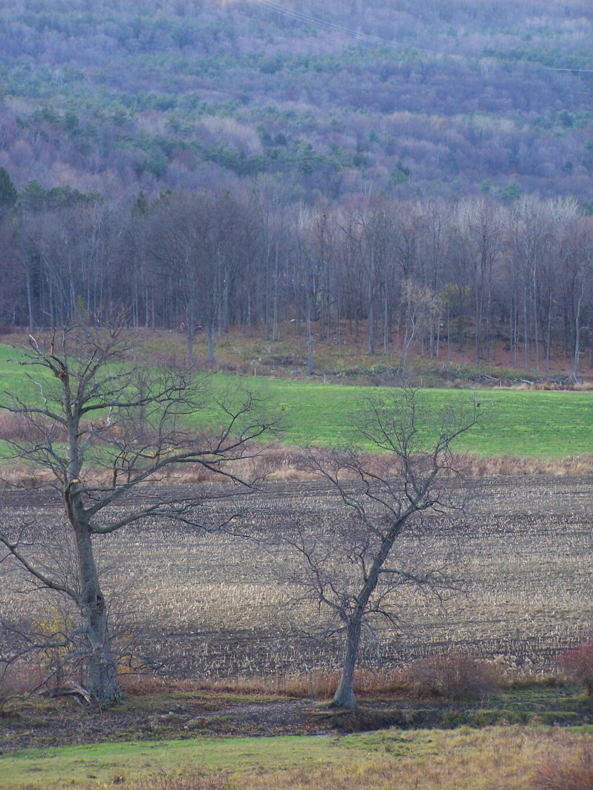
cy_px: 395
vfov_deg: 11.6
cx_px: 295
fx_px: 3882
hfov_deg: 8.7
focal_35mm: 170
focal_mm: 28
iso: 100
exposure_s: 1/80
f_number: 3.2
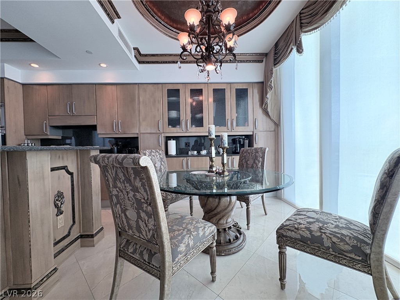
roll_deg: +2.1
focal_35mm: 14
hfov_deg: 102.1
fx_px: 162
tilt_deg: -1.1
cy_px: 150
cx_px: 200
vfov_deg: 85.7
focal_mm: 2.22
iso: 125
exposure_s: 1/120
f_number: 2.2
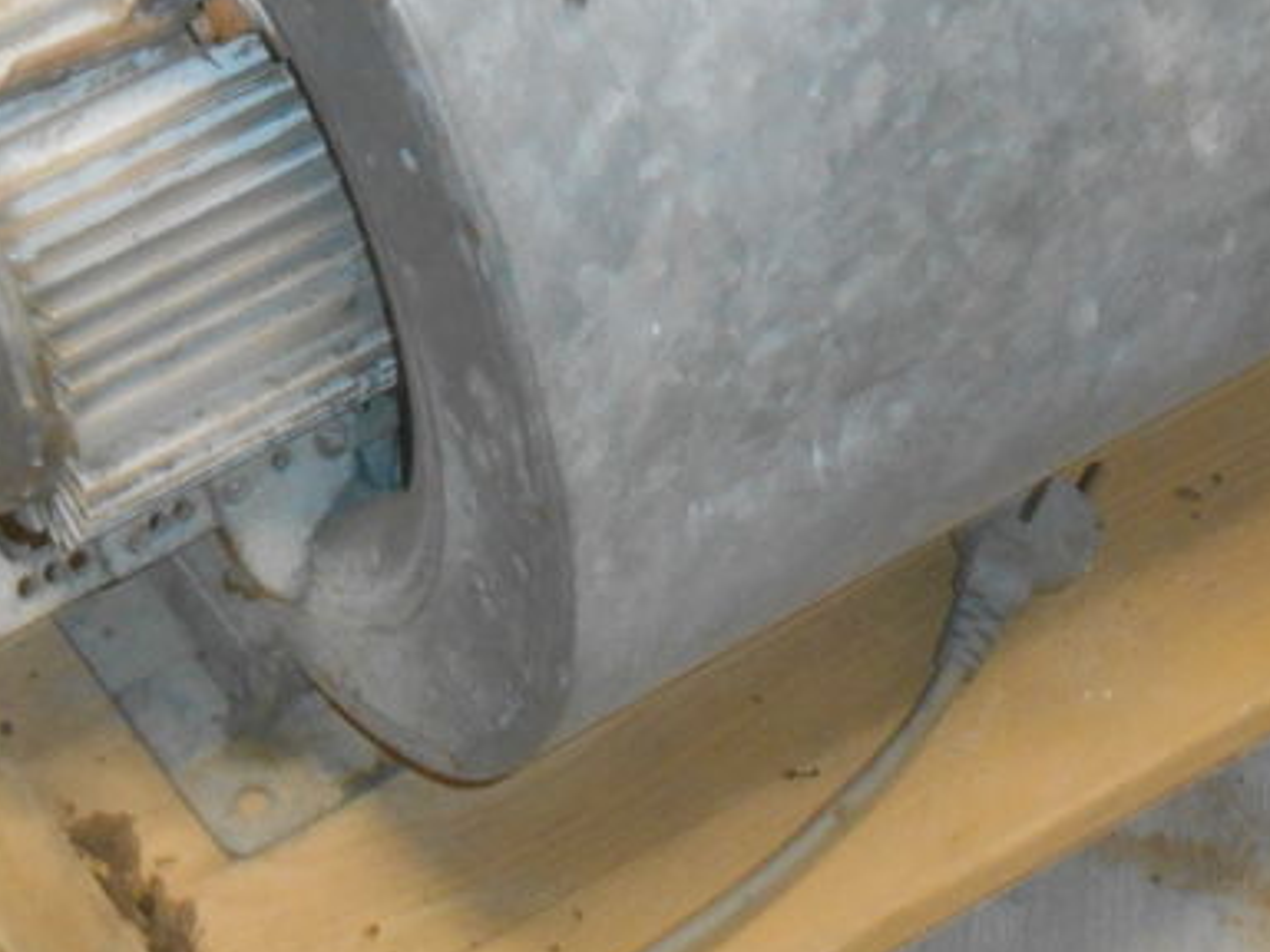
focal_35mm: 138
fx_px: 5063
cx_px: 569
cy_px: 93
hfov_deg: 14.3
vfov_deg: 10.7
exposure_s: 1/8
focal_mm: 9.5
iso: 400
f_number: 4.2
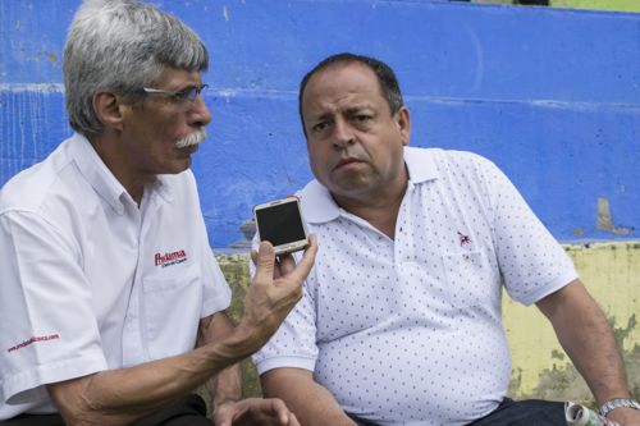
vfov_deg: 23.8
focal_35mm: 57
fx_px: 1013
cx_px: 320
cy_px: 213
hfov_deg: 35.1
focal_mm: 38
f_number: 8
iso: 250
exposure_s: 1/250
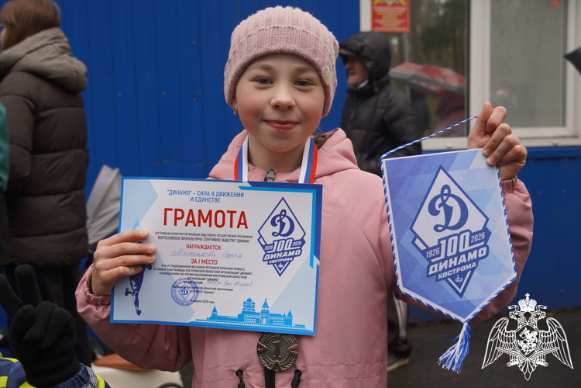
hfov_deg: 40.0
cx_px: 290
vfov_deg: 27.3
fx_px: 799
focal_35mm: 50
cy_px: 194
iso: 100
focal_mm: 33
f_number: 4.5
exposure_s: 1/160
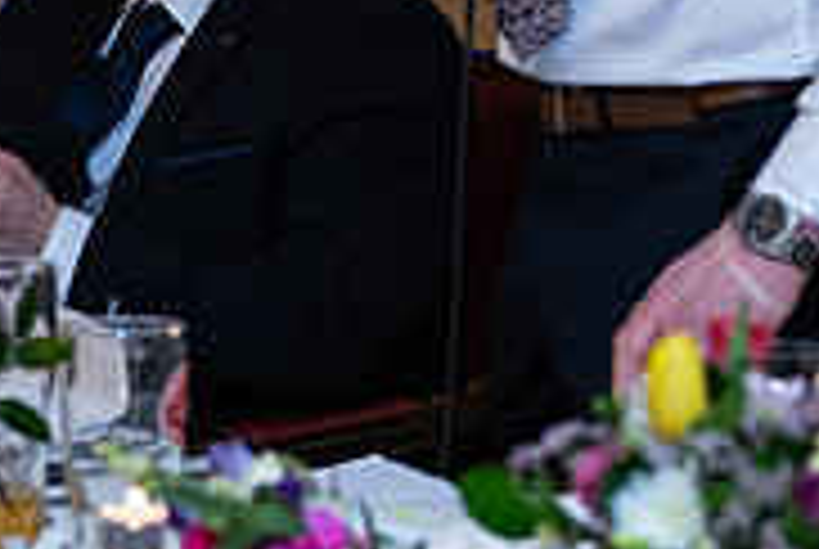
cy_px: -88
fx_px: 4056
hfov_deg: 11.5
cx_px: 117
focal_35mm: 178
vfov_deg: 7.7
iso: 800
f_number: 3.5
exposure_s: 1/160
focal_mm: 56
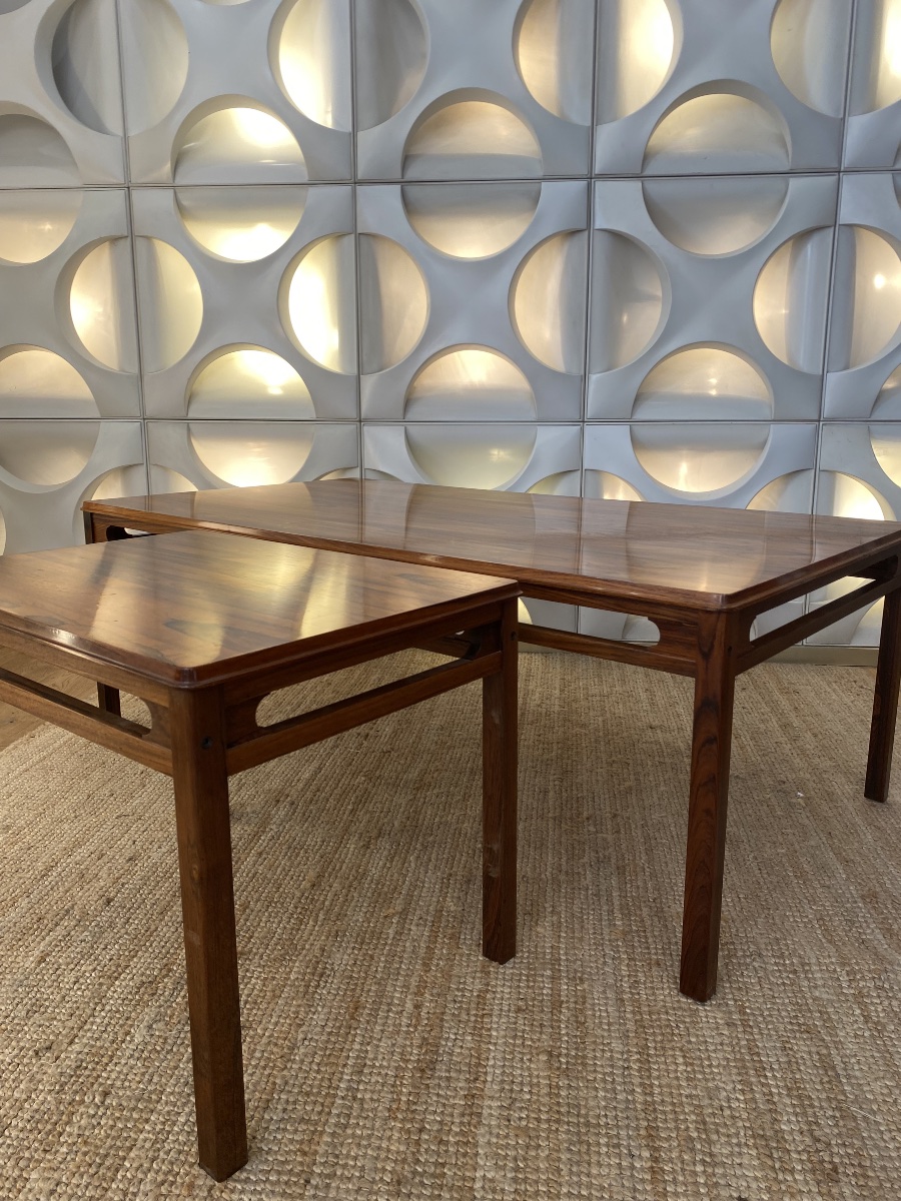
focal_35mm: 26
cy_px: 600
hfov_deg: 53.1
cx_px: 450
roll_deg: -1.3
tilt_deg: -11.4
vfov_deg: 67.3
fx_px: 902
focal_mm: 4.25
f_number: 1.8
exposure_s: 1/100
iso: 32
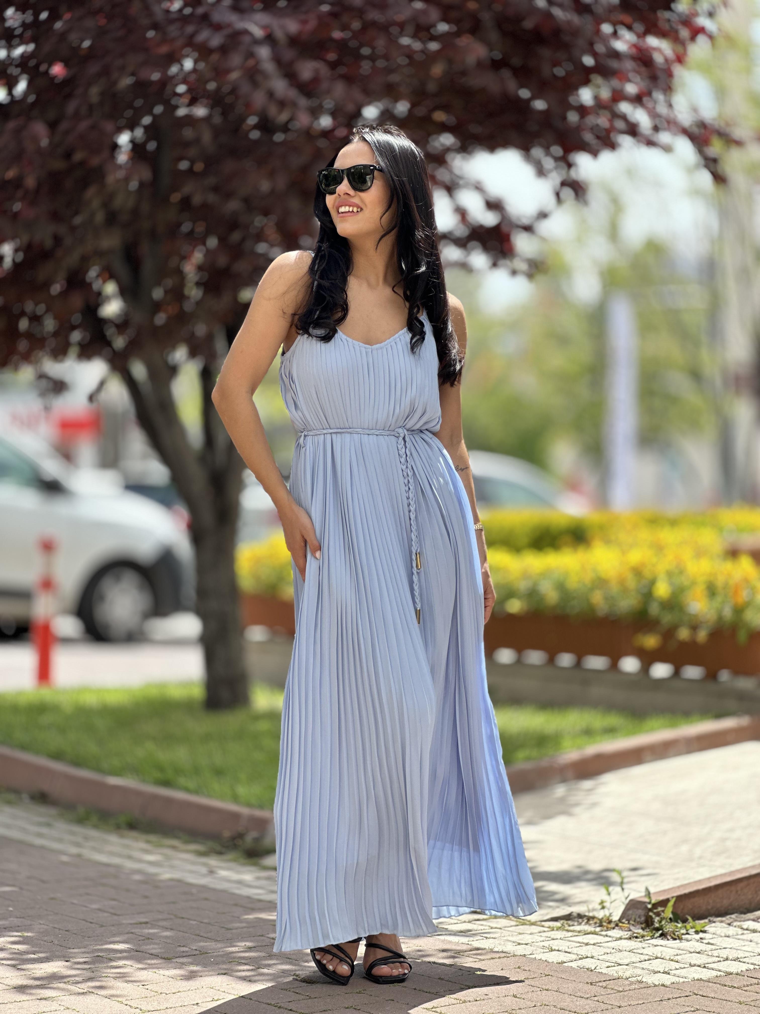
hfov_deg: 19.1
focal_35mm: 77
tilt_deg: -2.2
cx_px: 380
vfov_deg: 25.3
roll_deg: +0.3
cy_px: 507
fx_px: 2254
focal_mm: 9
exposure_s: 1/239
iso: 25
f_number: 2.8
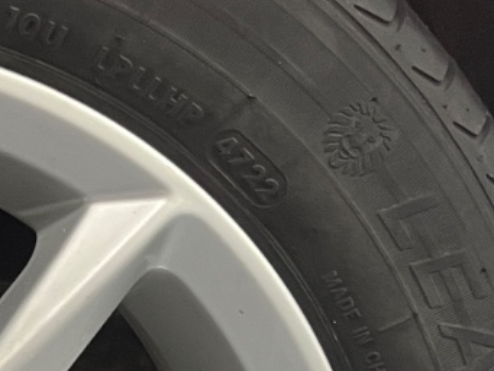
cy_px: 542
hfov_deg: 14.8
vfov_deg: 11.7
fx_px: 1742
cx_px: -287
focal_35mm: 122
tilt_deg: -19.2
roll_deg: -0.3
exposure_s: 1/50
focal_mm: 5.1
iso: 200
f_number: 1.6
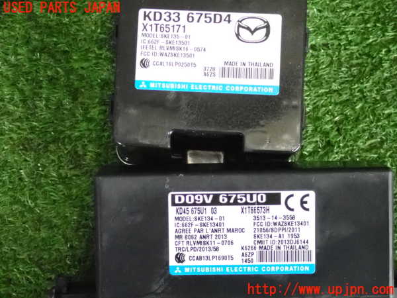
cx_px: 198
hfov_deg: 23.8
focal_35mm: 82
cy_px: 149
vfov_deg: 18.0
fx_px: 940
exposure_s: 1/250
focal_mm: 14.62
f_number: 4.3
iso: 6400
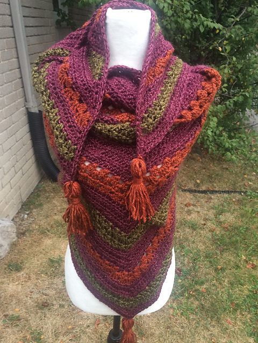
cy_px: 172
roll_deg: +0.6
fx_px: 288
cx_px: 129
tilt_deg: -23.6
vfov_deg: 61.7
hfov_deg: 48.2
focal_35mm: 29
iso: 64
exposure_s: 1/30
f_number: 2.2
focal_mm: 4.15
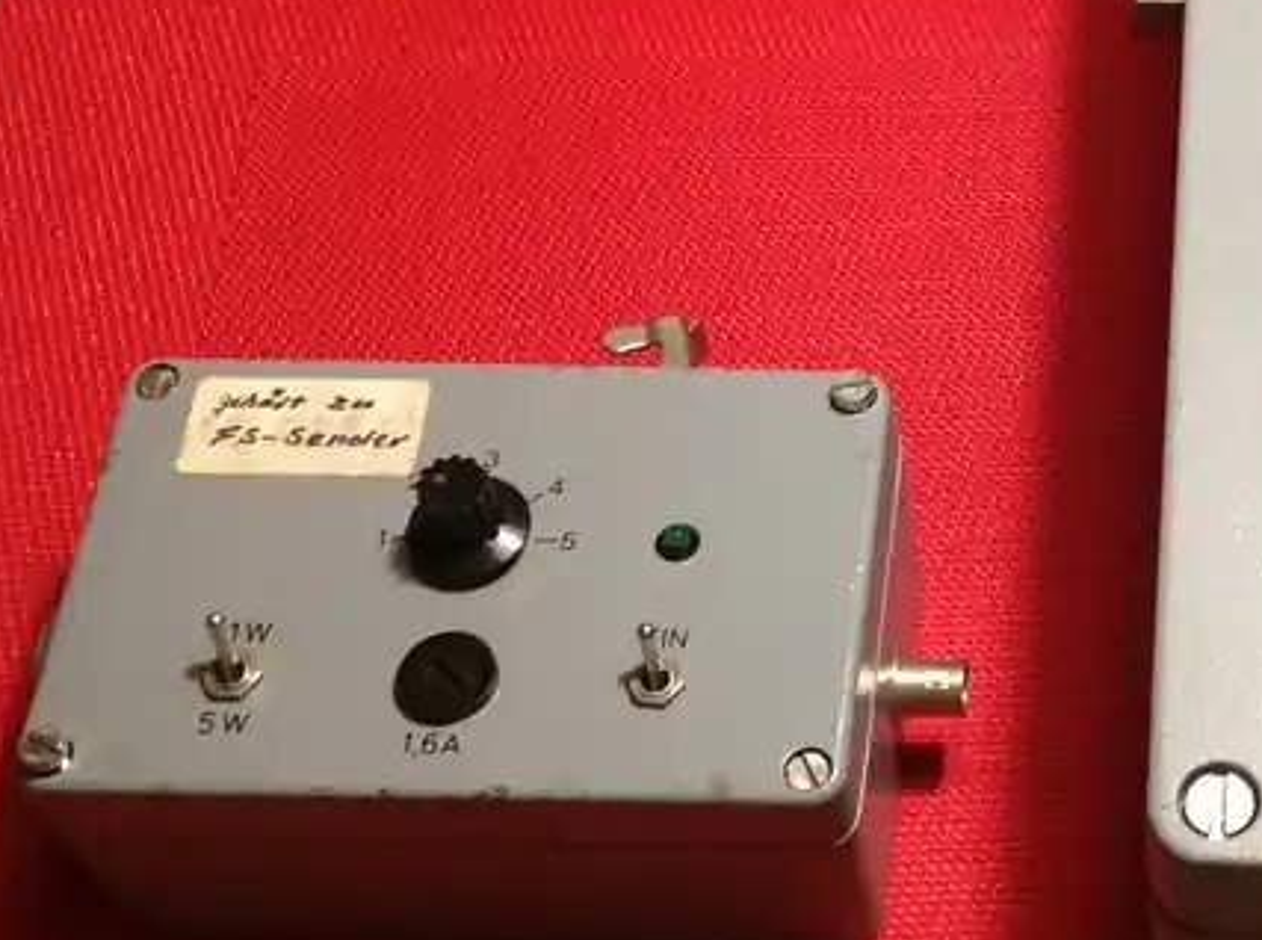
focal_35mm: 82
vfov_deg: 17.9
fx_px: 2982
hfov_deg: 23.1
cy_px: 449
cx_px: 1221
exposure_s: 1/17
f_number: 2.4
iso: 125
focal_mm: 4.28
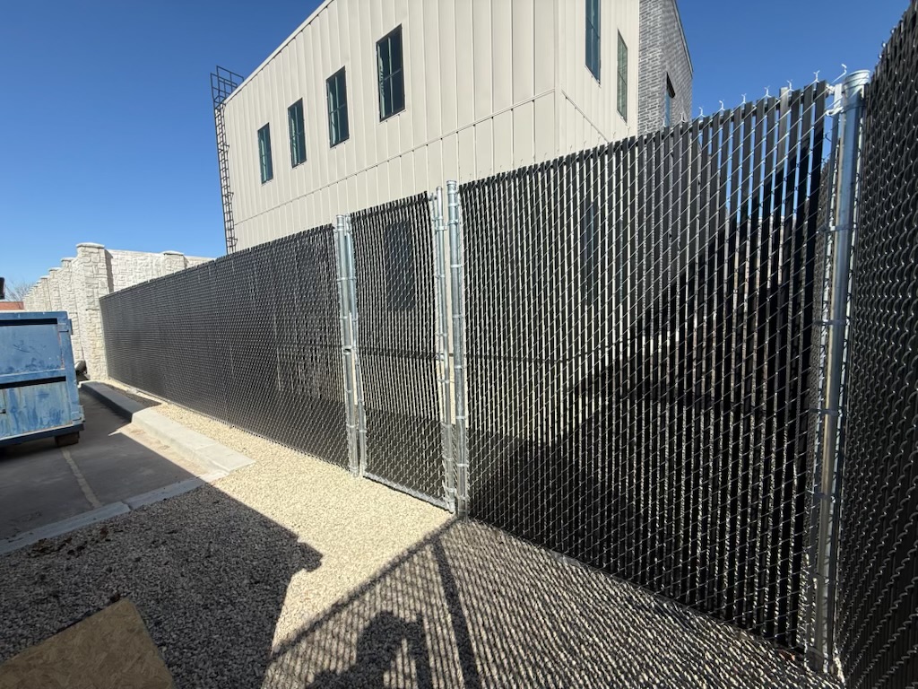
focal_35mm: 14
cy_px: 344
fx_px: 371
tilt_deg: -4.7
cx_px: 459
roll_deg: +0.8
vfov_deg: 85.7
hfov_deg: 102.1
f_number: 2.2
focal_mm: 2.22
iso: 50
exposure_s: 1/1534
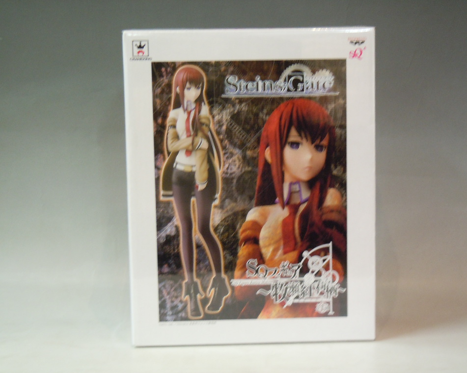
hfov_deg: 30.5
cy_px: 188
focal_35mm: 62
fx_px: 857
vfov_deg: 24.6
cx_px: 244
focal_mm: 10.6
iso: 400
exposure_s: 1/13
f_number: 4
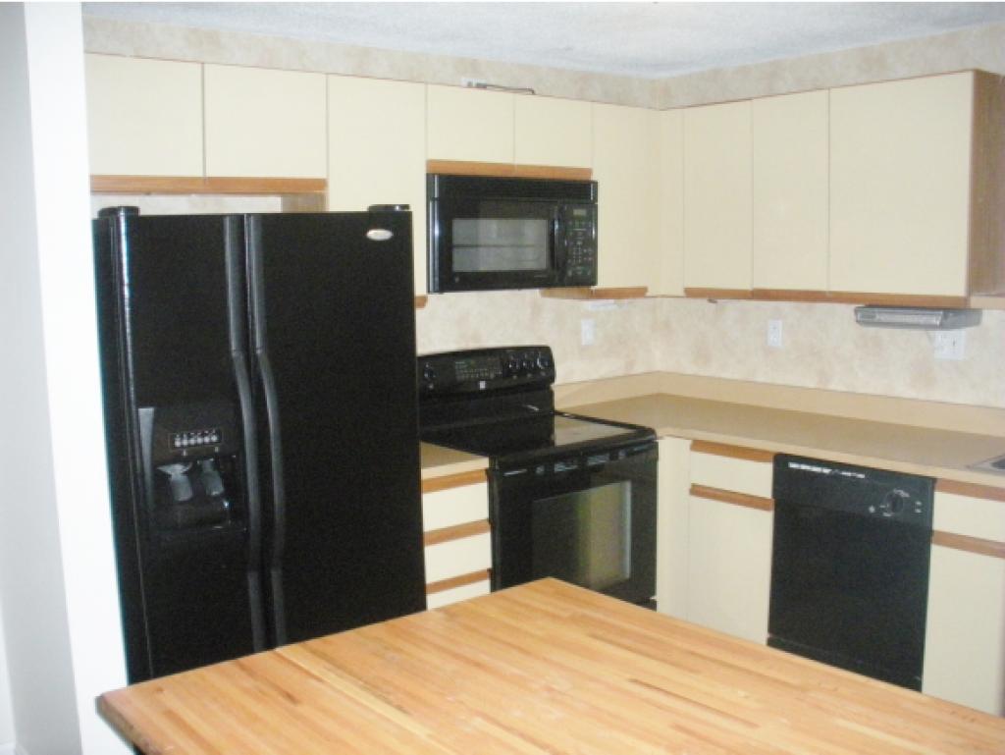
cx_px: 502
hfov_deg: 52.6
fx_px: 1017
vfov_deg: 40.7
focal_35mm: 35
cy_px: 378
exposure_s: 1/60
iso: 604
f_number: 3.5
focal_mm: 6.3
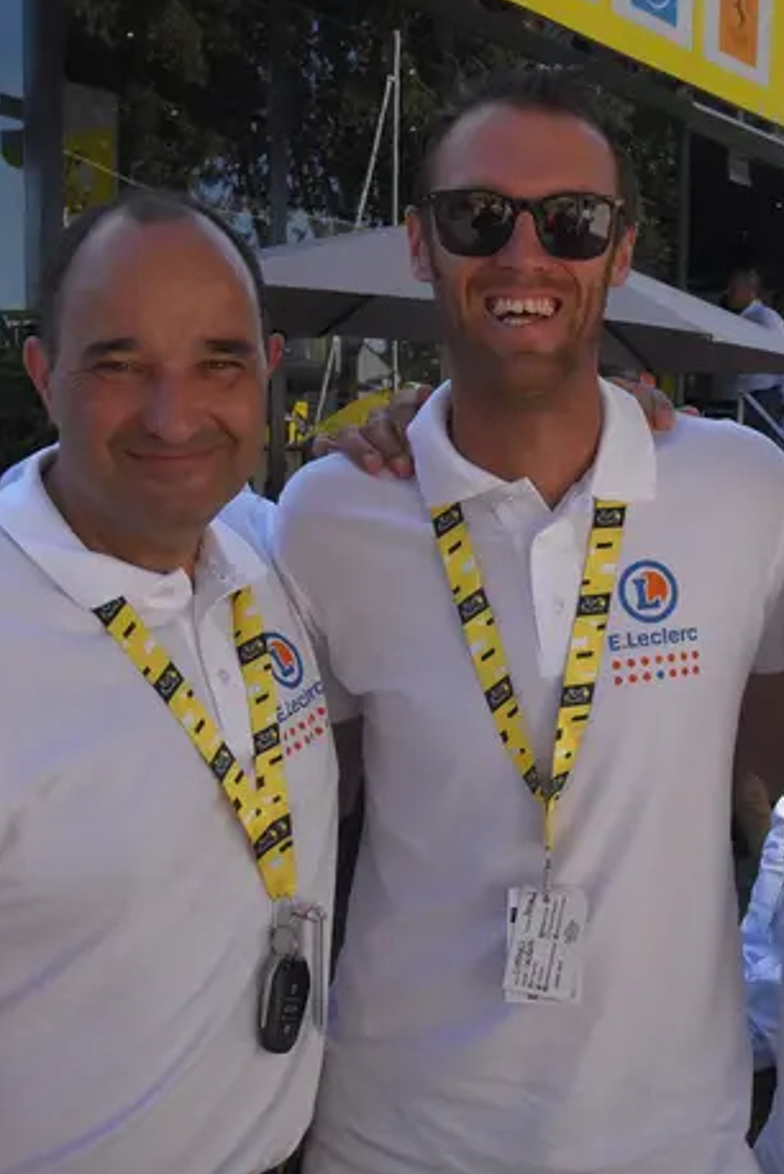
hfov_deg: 24.5
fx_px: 1794
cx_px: 528
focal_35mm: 55
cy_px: 588
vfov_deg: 36.2
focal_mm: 36
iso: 2500
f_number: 14
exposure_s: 1/800
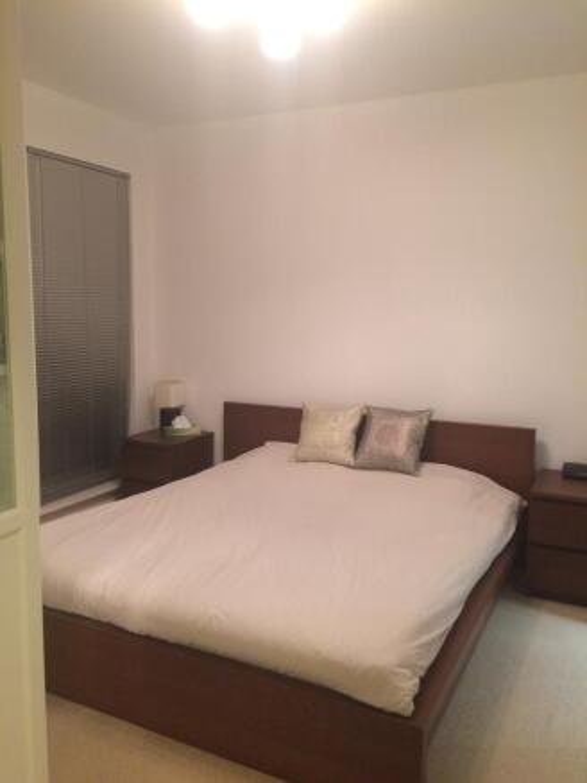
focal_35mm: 29
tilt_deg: -8.8
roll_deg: +0.6
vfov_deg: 61.6
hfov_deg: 48.2
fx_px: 655
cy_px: 392
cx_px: 294
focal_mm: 4.15
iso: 250
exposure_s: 1/33
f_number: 2.2
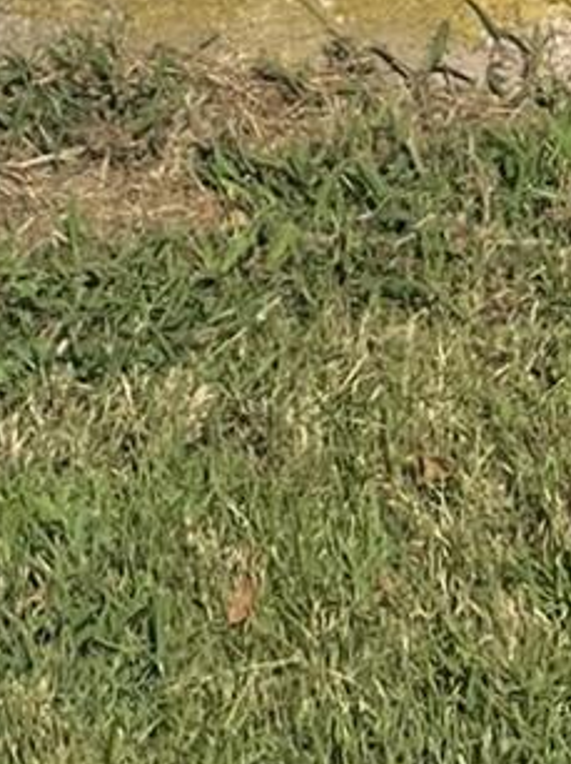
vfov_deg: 9.4
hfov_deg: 8.6
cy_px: -1481
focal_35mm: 170
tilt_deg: -2.7
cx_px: -177
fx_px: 3744
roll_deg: -1.7
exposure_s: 1/12658
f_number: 1.5
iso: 50
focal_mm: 5.7
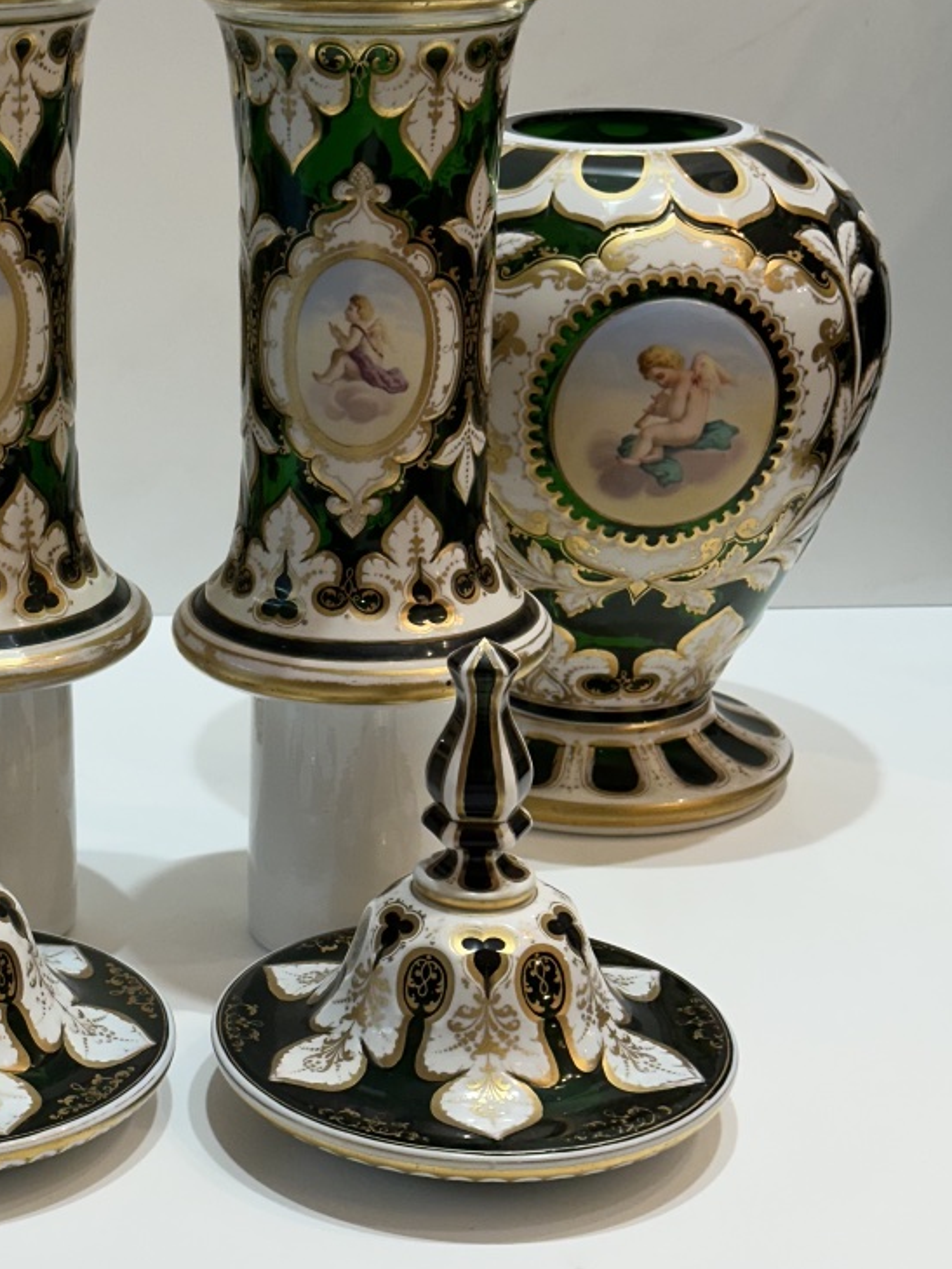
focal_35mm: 79
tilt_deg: -16.2
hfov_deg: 18.5
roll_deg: -0.6
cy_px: 494
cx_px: 183
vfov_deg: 24.7
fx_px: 2896
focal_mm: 6.86
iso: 80
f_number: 1.78
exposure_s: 1/100
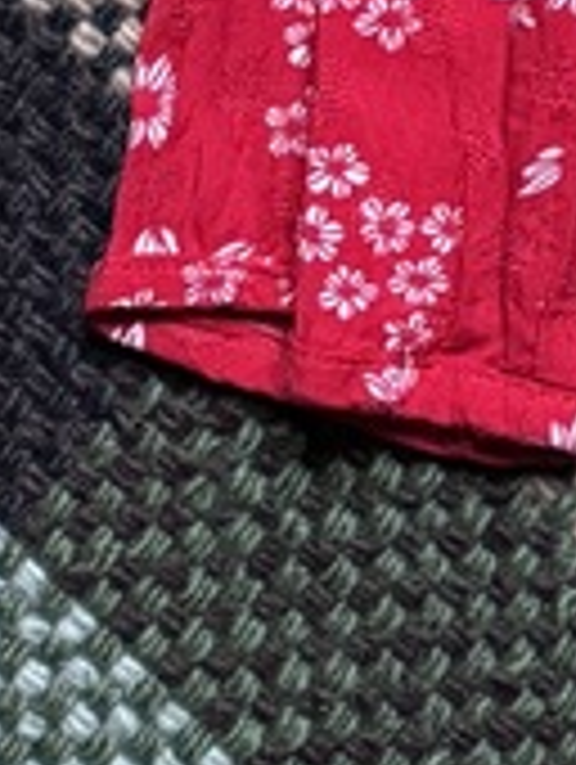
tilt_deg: -82.3
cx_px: 1948
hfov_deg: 6.8
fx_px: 4161
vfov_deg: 8.8
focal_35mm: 188
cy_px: -1429
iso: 640
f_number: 1.78
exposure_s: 1/60
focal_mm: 6.76
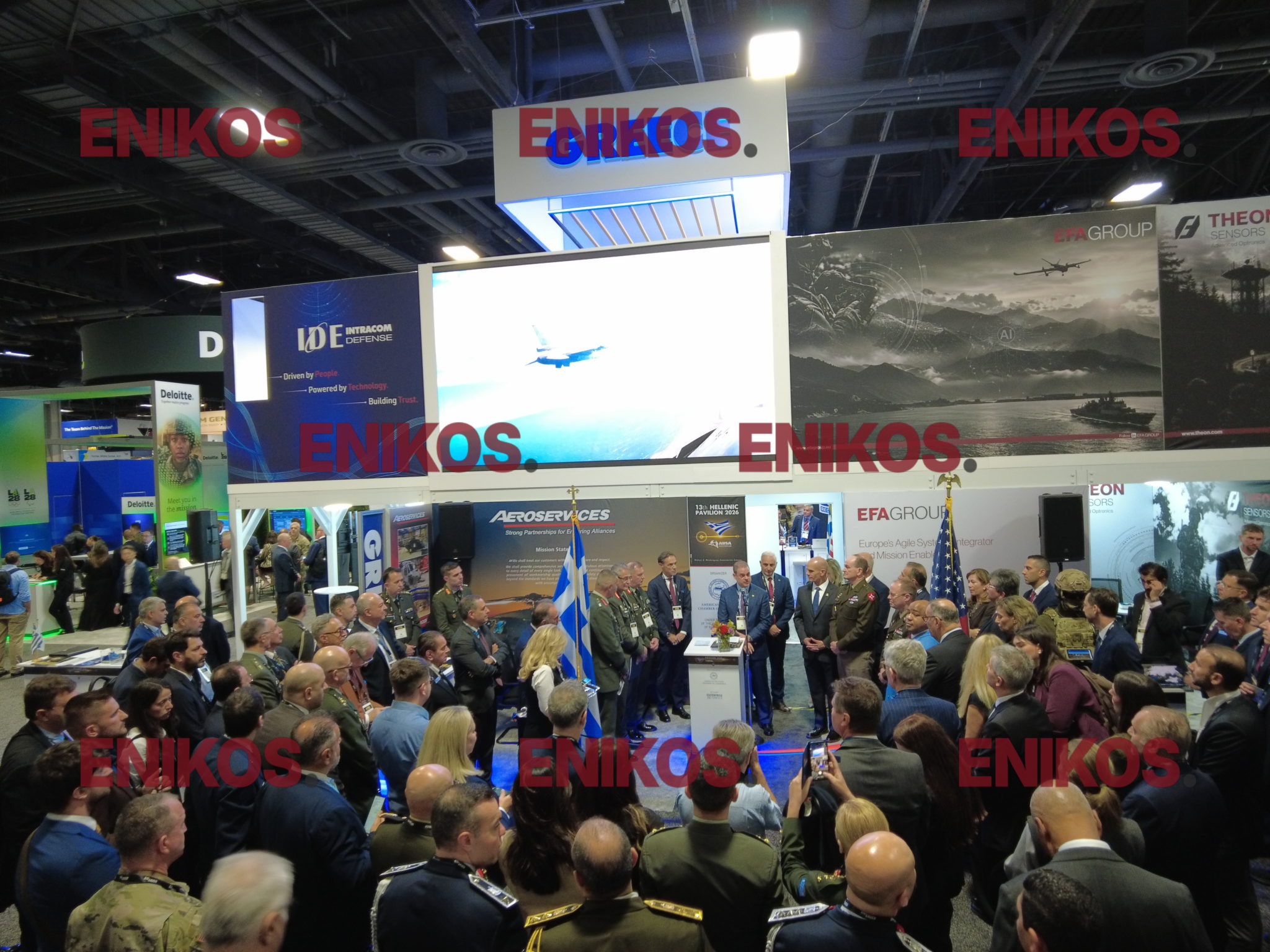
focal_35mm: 20
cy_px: 476
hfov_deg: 81.7
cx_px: 635
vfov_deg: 66.0
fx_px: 734
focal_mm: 4.4
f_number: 1.8
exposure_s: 1/12.5
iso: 200
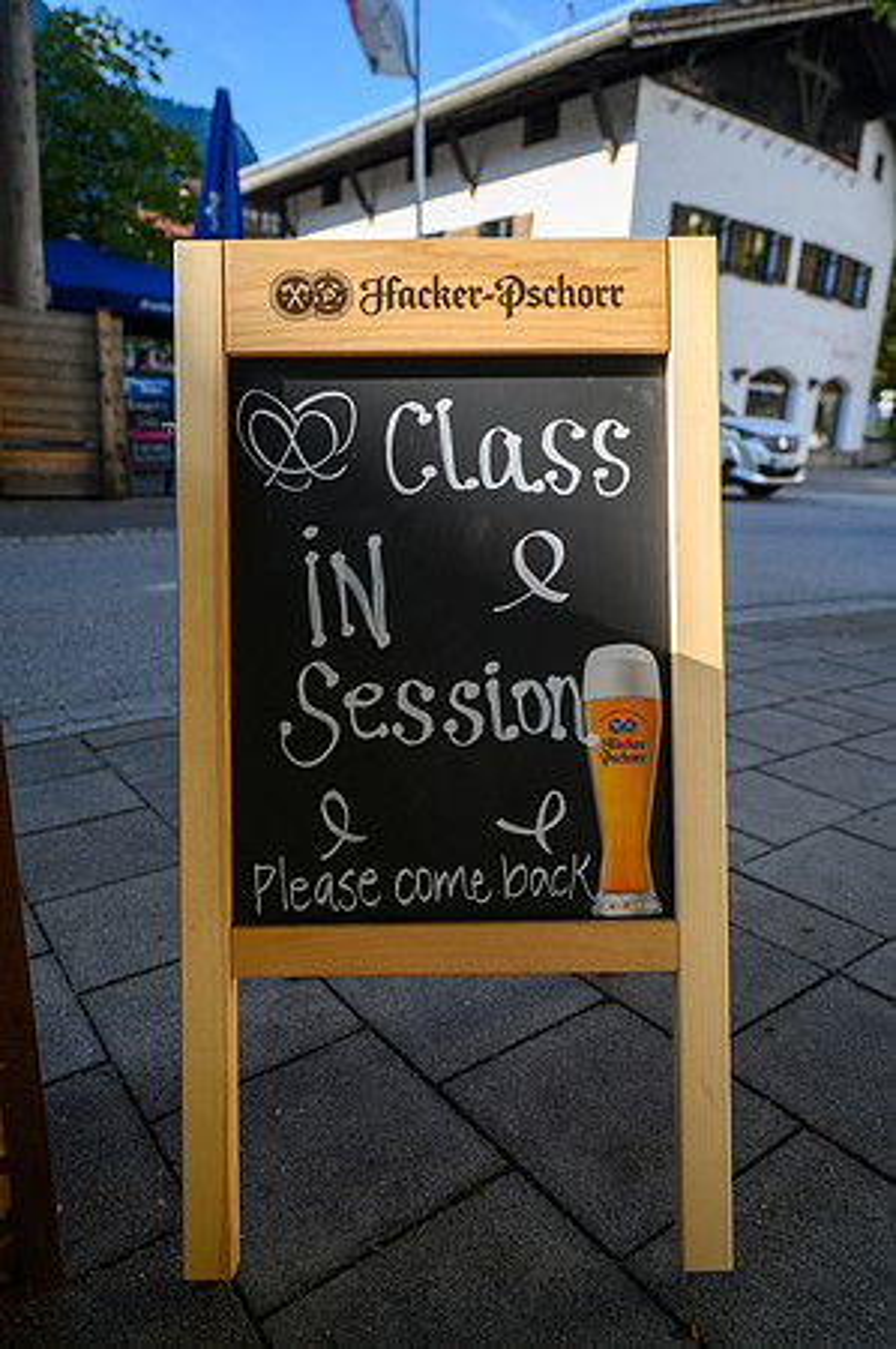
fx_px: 898
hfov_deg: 53.0
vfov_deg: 73.8
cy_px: 674
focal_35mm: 24
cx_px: 448
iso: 640
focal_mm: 24
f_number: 2.8
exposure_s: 1/2500
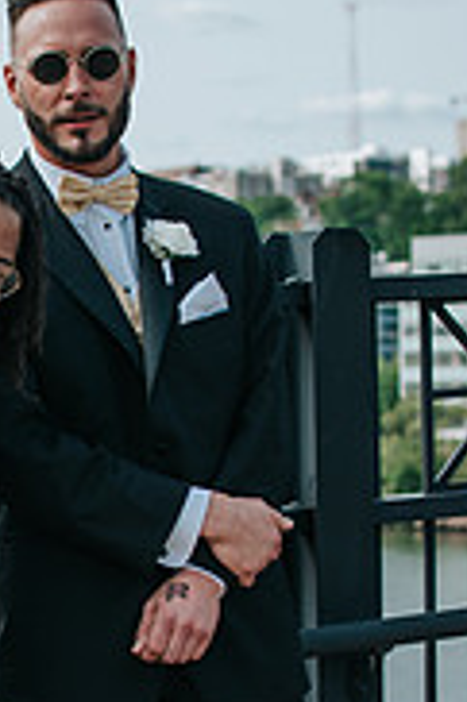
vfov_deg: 15.7
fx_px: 2534
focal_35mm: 130
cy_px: 571
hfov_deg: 10.4
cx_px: 8
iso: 100
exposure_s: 1/2500
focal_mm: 35
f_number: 2.8
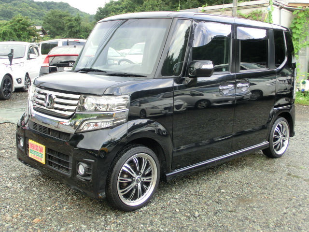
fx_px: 393
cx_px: 154
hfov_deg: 42.9
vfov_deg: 32.9
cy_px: 116
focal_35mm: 44
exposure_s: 1/60
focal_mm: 7.87
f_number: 4.2
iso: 125
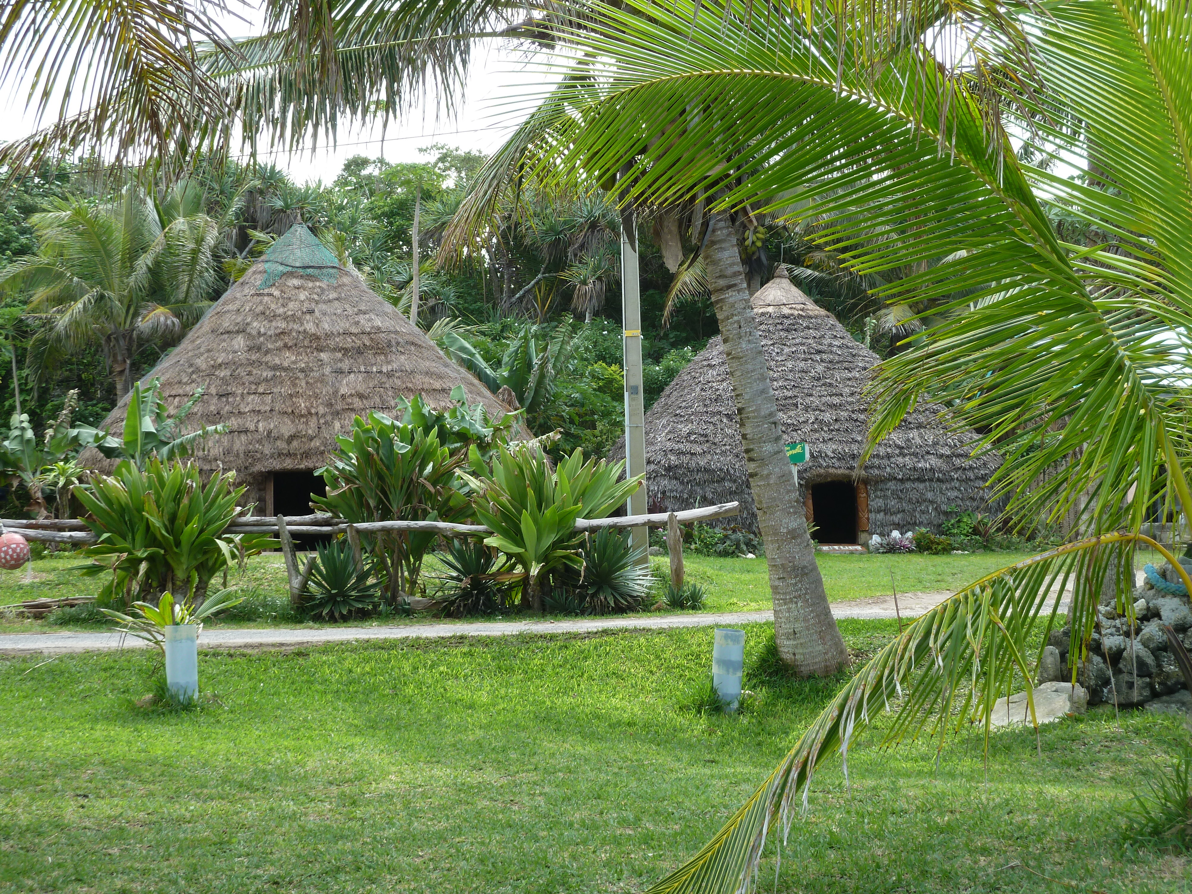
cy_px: 447
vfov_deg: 23.3
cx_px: 596
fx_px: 2169
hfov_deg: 30.7
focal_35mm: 63
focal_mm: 10.3
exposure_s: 1/125
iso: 80
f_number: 4
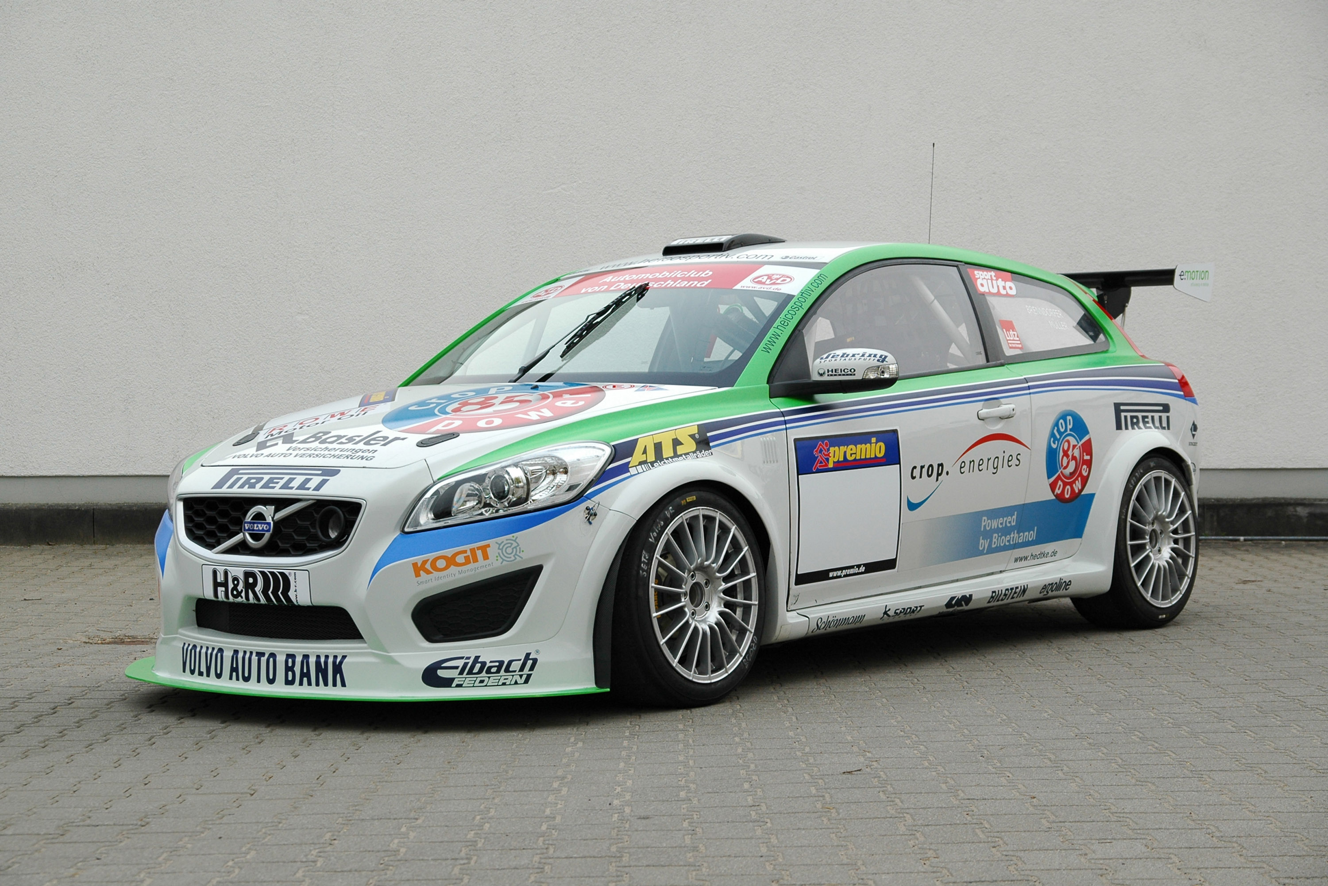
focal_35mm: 68
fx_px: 2490
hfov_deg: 29.9
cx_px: 664
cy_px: 443
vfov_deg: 20.2
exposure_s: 1/125
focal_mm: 45
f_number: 5.6
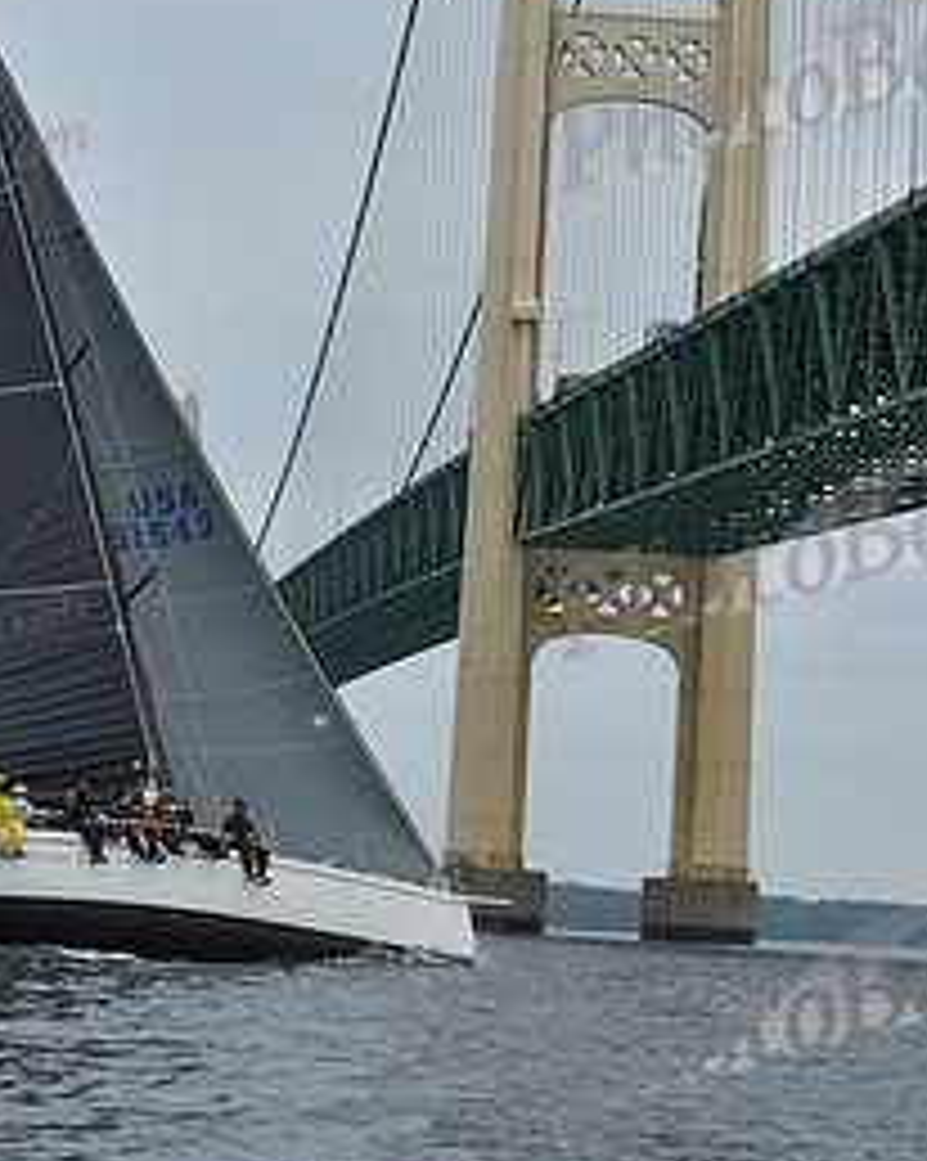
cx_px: 322
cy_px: 374
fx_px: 5082
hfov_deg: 10.4
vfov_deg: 13.0
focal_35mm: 148
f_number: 8
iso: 250
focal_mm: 70
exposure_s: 1/800
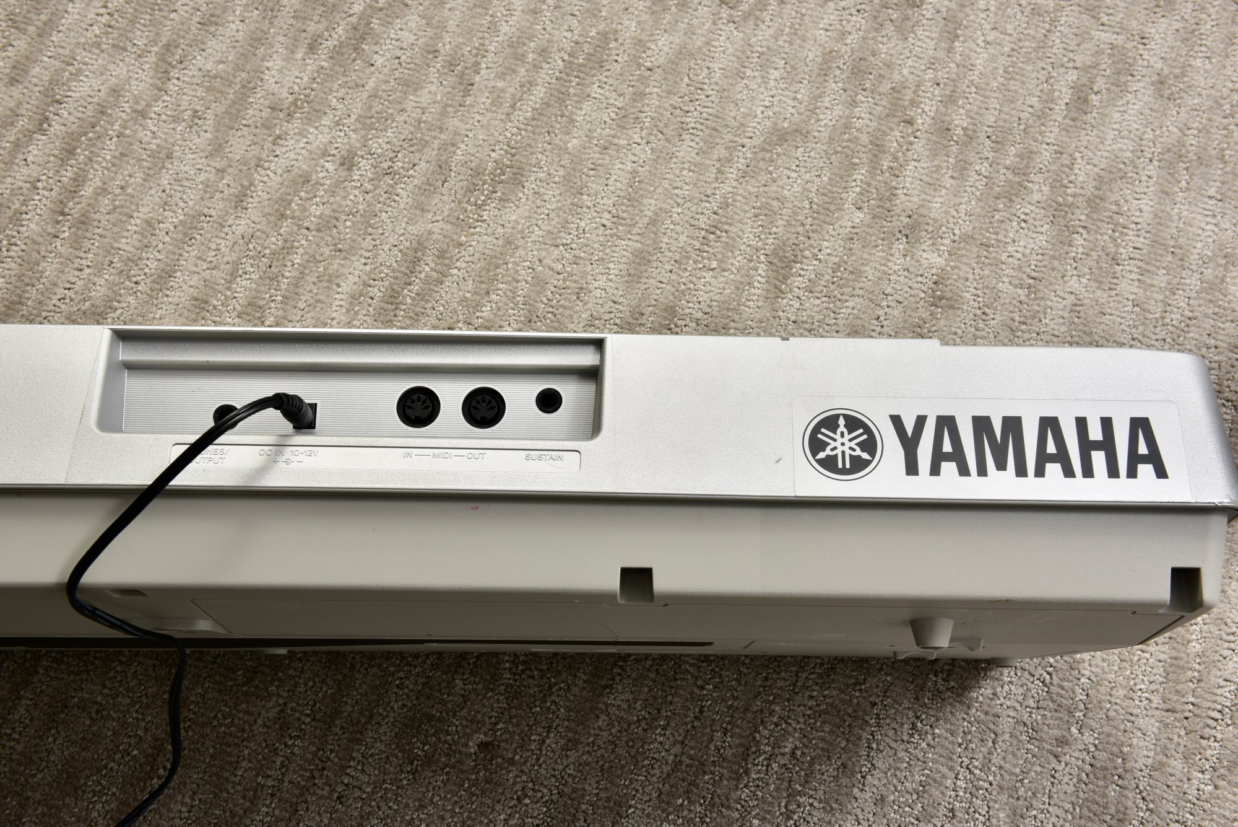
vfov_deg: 27.0
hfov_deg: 39.6
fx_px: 1720
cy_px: 414
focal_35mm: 50
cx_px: 619
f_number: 14
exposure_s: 1/60
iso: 100
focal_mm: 50
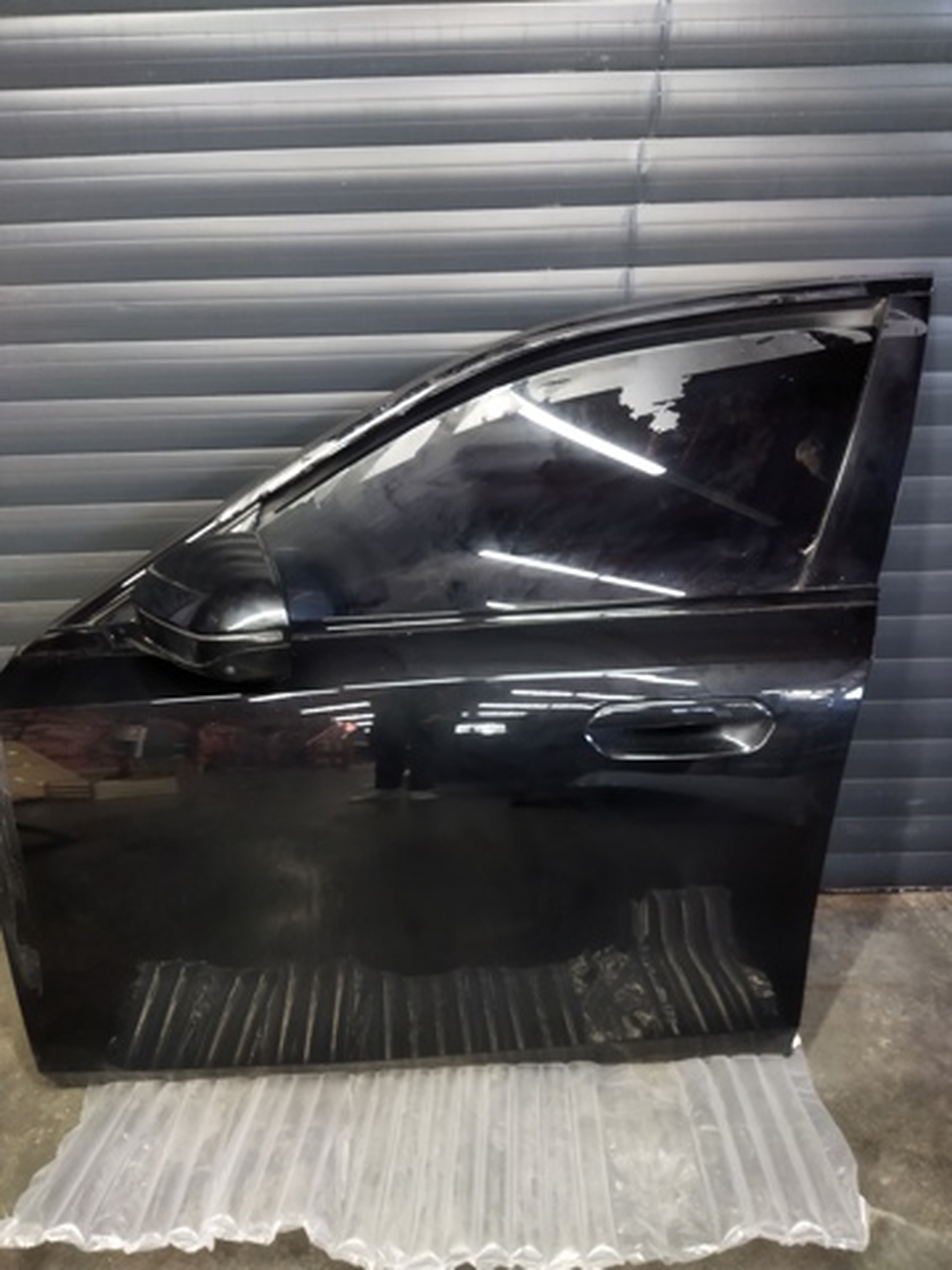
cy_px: 635
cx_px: 476
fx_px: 990
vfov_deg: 65.3
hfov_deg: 51.4
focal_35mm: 27
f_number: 1.79
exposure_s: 1/25
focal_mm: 4.71
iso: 353
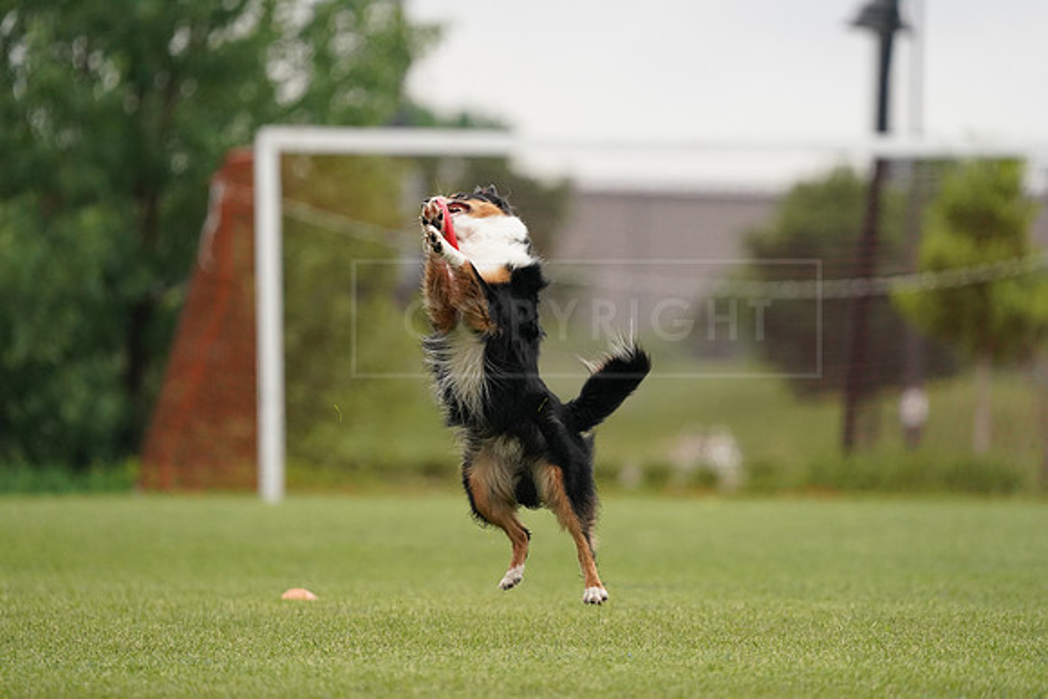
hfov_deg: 3.4
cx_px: 524
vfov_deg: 2.3
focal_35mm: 600
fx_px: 17470
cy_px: 350
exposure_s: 1/4000
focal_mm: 600
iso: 2500
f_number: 6.3
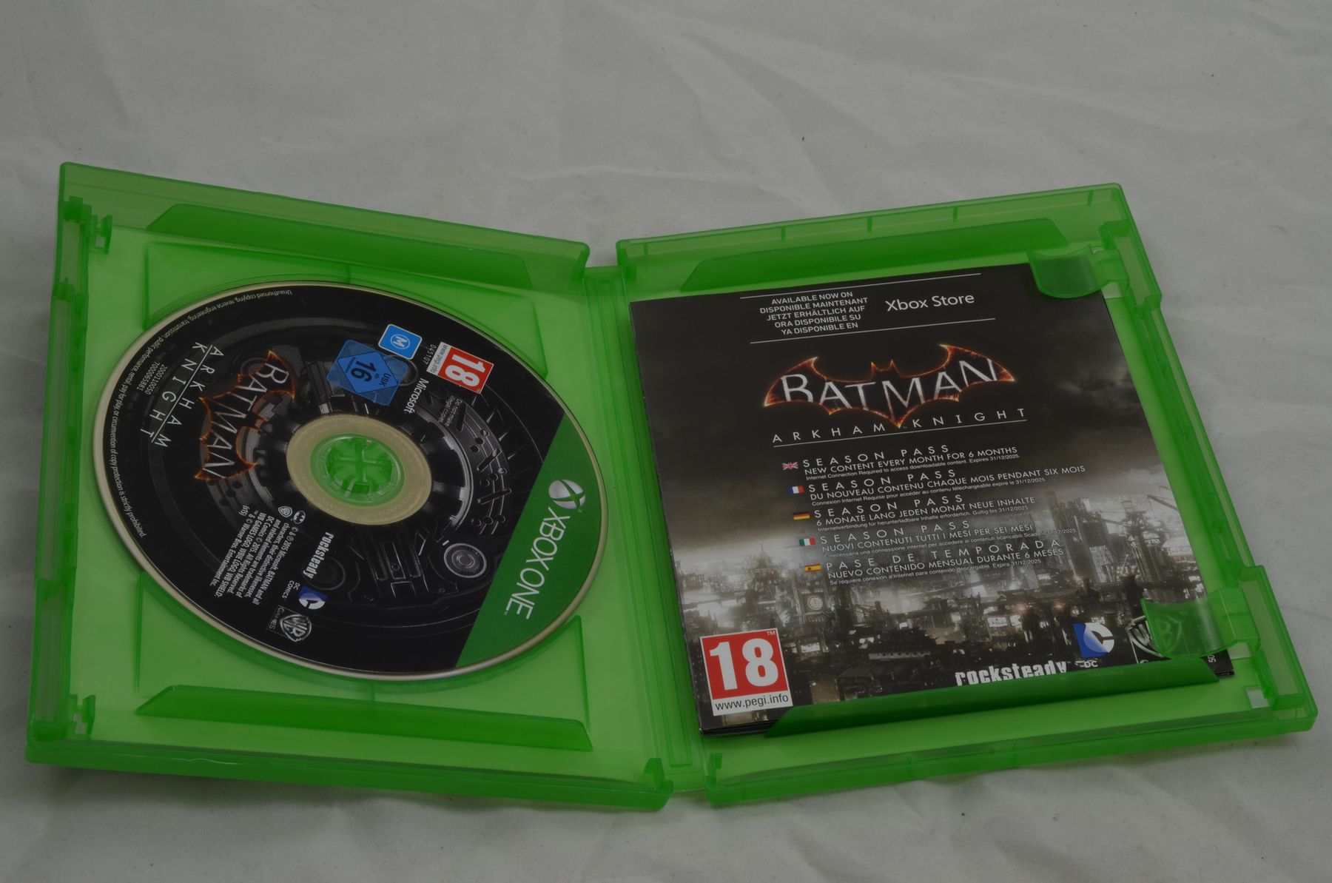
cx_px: 666
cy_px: 442
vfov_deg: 22.5
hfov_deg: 33.5
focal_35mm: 60
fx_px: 2216
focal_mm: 40
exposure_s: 1/3
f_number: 20
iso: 100
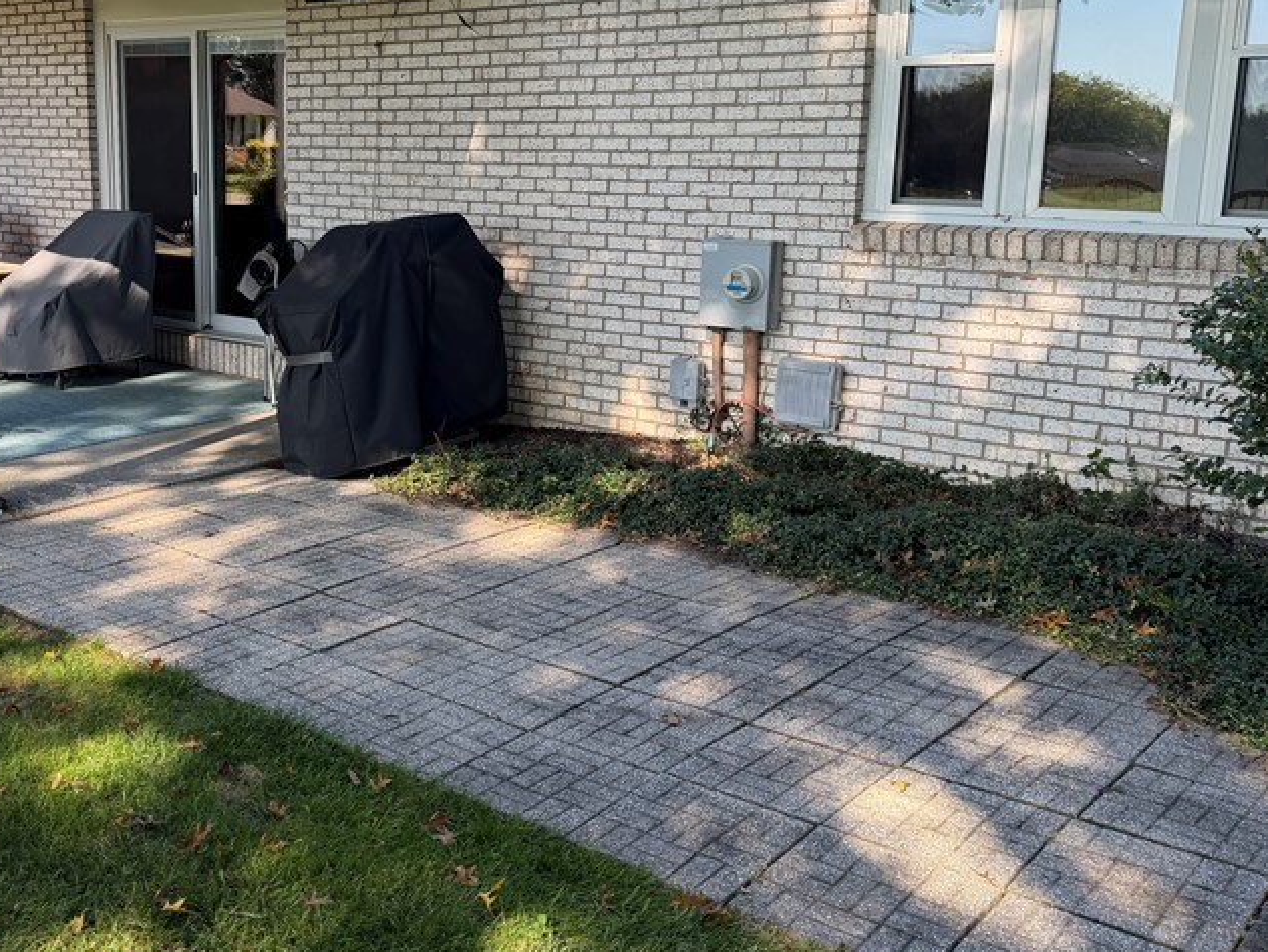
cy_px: 399
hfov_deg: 46.6
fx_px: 1429
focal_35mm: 39
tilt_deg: -10.5
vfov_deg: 36.8
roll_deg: -0.3
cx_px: 360
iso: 100
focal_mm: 6.76
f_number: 1.78
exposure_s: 1/805
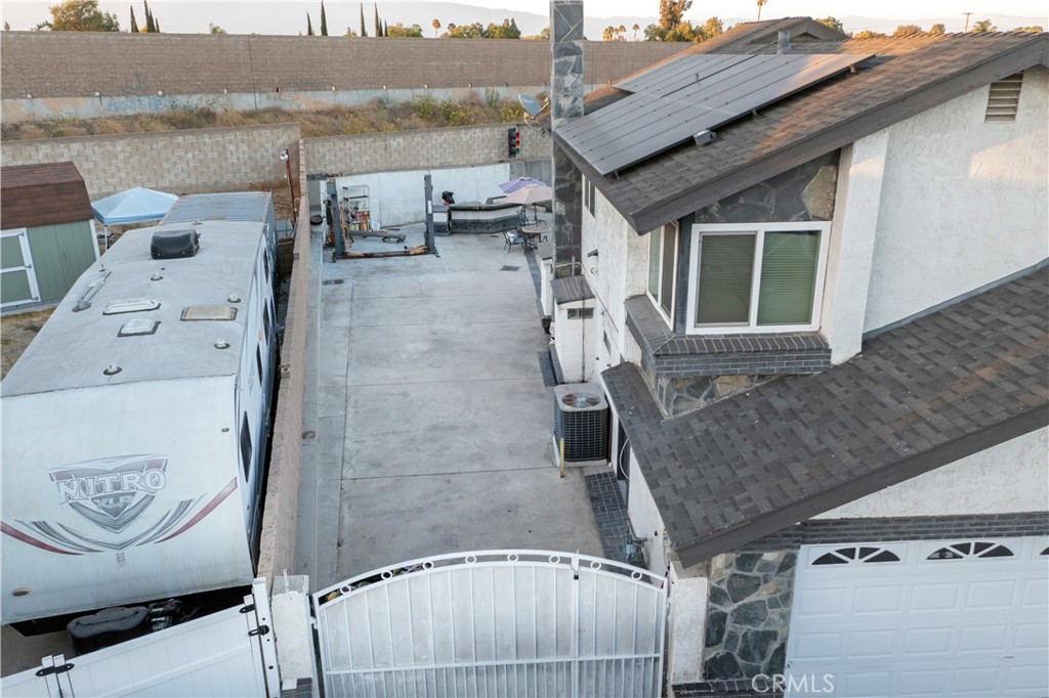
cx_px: 524
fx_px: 816
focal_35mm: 28
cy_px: 349
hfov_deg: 65.5
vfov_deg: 46.4
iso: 200
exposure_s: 1/100
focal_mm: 10.26
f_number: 4.5
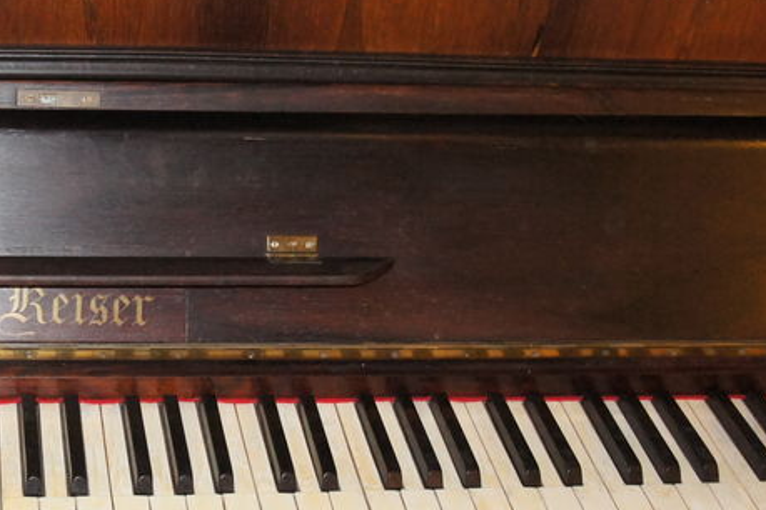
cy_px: 172
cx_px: 85
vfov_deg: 18.1
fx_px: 1598
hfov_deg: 26.1
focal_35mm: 75
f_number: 4
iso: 1600
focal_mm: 23
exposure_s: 1/60
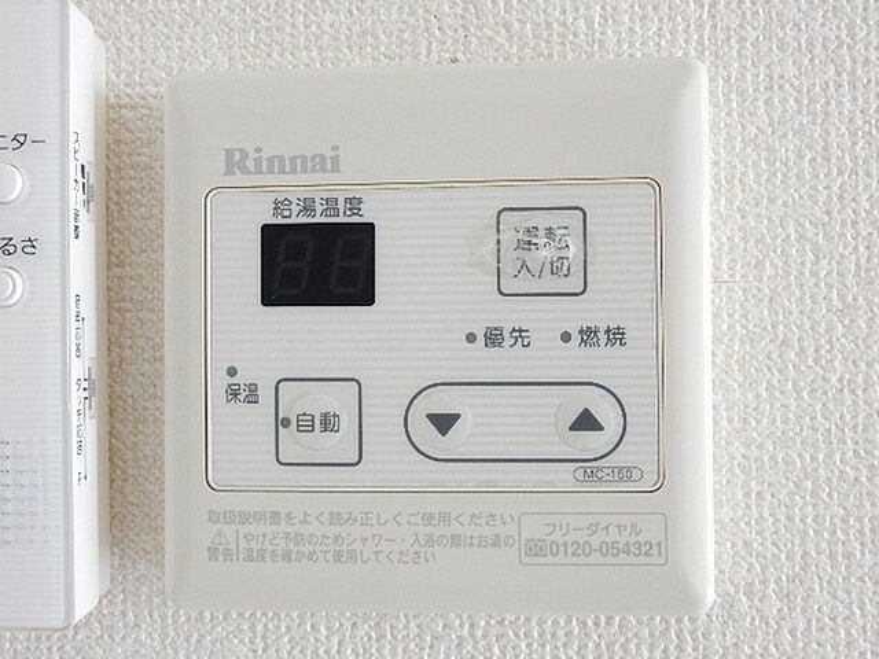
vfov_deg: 33.6
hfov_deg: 43.9
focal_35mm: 43
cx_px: 440
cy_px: 330
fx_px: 1092
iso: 400
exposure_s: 1/25
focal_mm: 7.6
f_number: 4.2
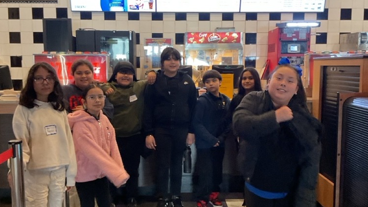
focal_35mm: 43
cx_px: 181
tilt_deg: -7.4
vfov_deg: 27.7
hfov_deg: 47.4
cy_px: 115
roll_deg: +0.0
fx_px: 420
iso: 320
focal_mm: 3
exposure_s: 1/60
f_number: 1.8
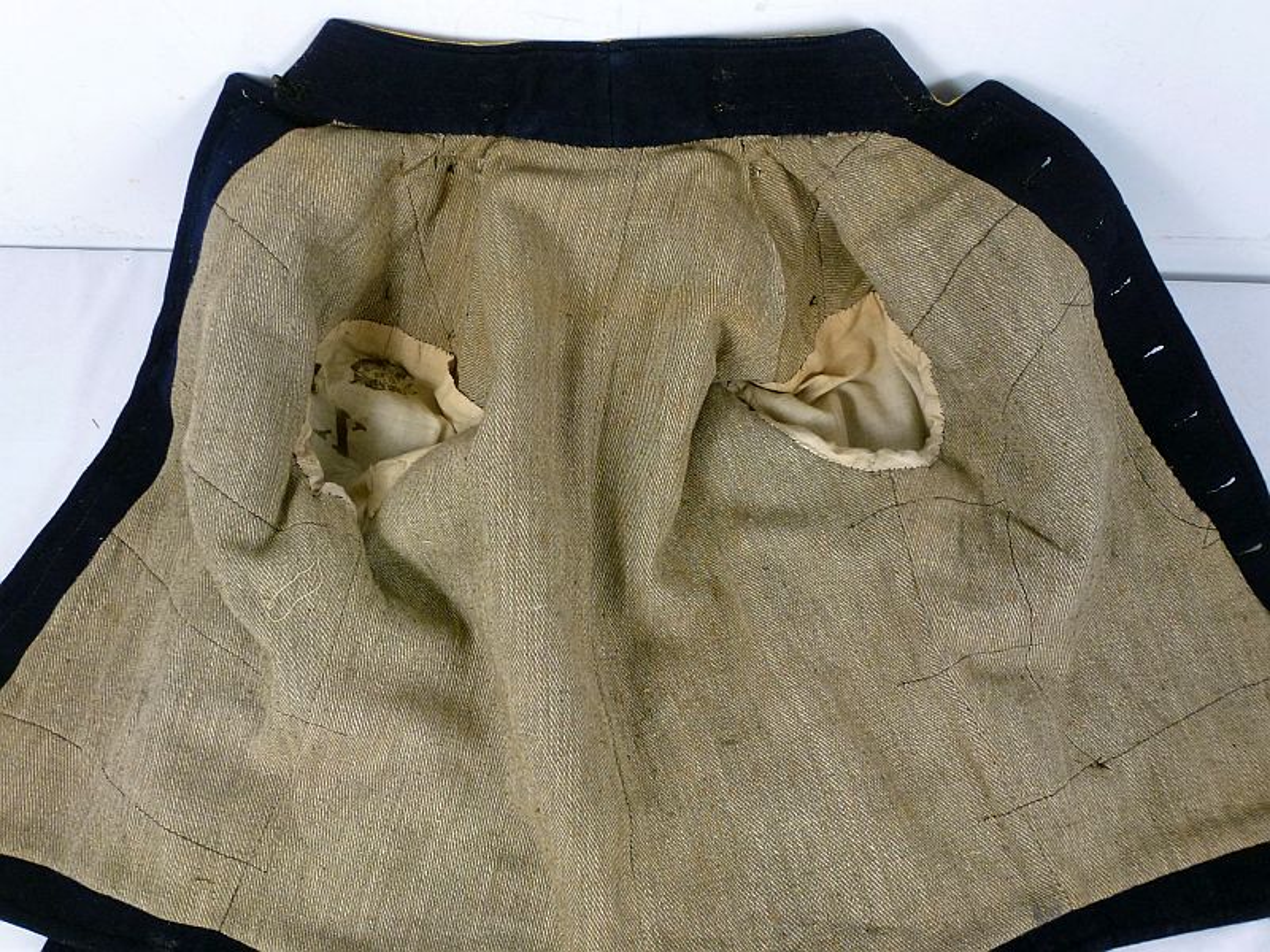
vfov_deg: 53.1
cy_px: 476
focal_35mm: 26
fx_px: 954
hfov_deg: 67.3
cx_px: 635
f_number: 3.4
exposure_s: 1/60
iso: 200
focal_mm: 4.7
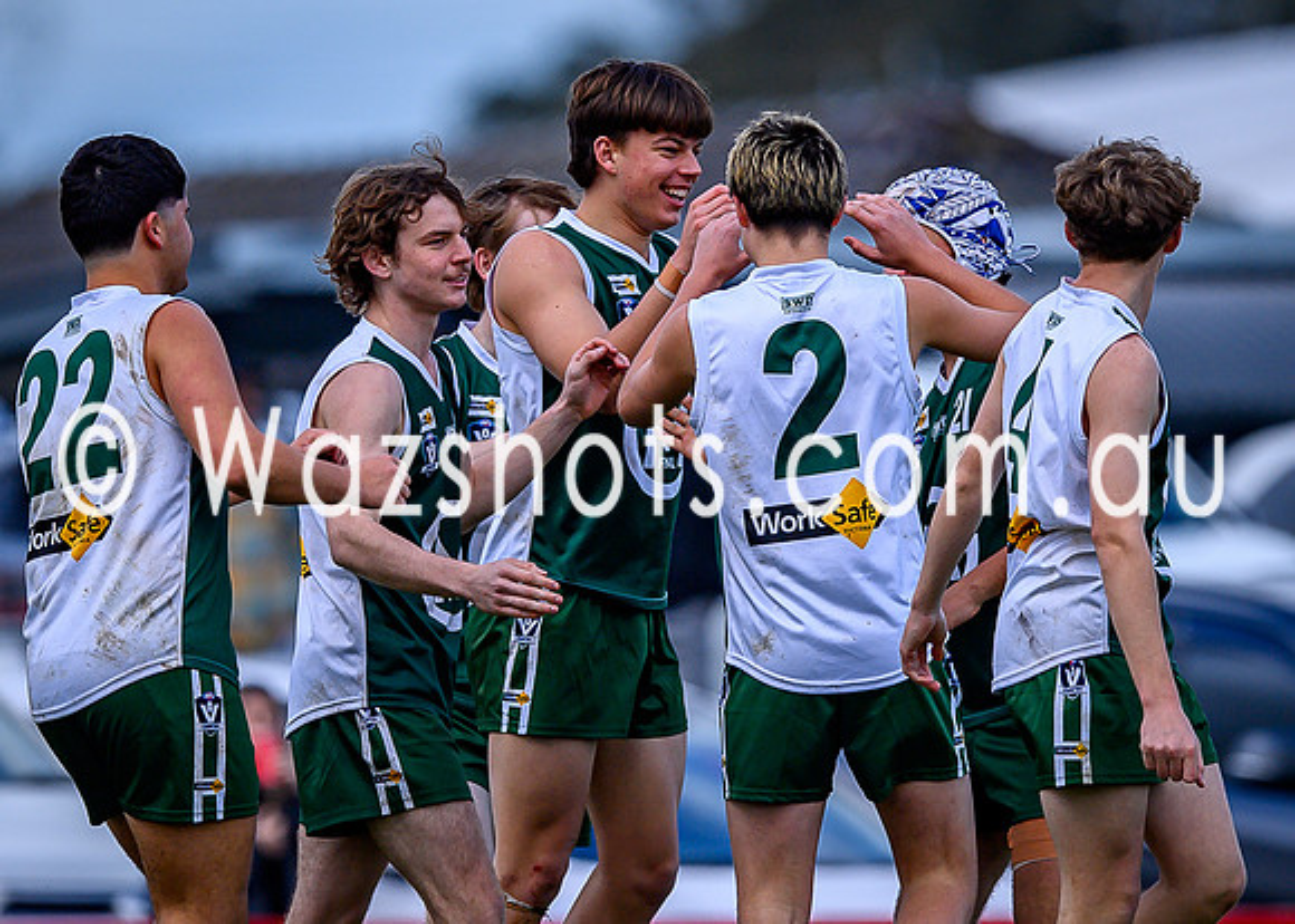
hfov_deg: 1.8
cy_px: 300
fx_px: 40279
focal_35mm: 1095
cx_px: 606
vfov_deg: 1.3
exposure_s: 1/2000
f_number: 4
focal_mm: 500
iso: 220
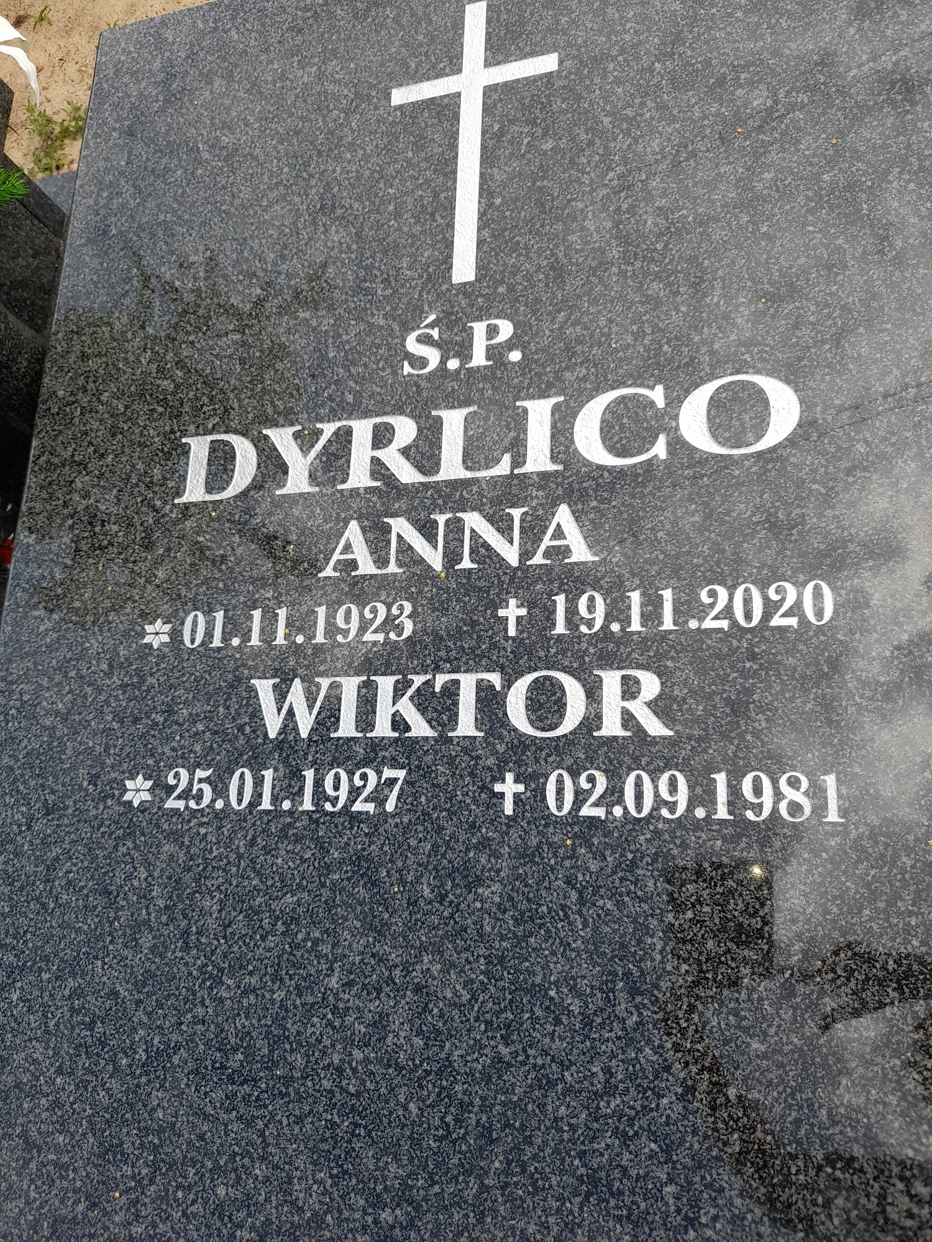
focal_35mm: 25
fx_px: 897
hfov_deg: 54.9
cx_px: 466
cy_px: 621
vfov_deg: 69.4
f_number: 2
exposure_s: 1/369
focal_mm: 4.6
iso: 20
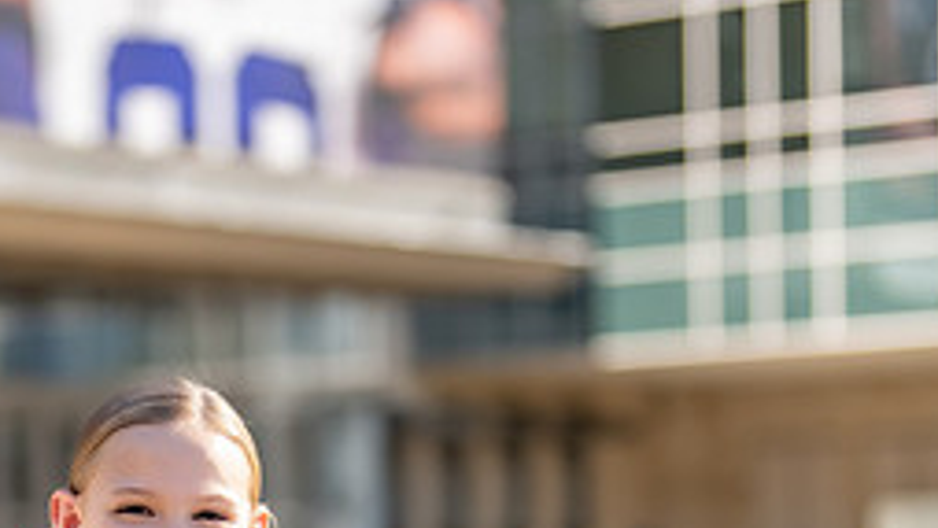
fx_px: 3632
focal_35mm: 146
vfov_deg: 8.1
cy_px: 841
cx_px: 200
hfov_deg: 14.6
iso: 100
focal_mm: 50
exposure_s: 1/3200
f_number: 1.2
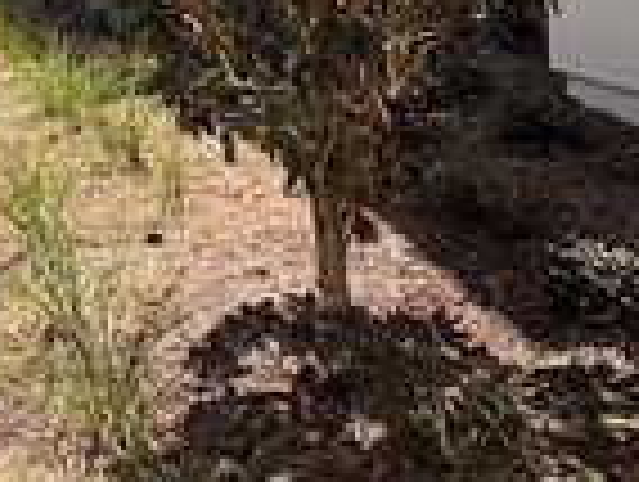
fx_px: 1165
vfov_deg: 20.2
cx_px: -207
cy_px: -234
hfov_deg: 25.9
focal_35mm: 63
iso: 50
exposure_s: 1/2028
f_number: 2.2
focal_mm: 2.22
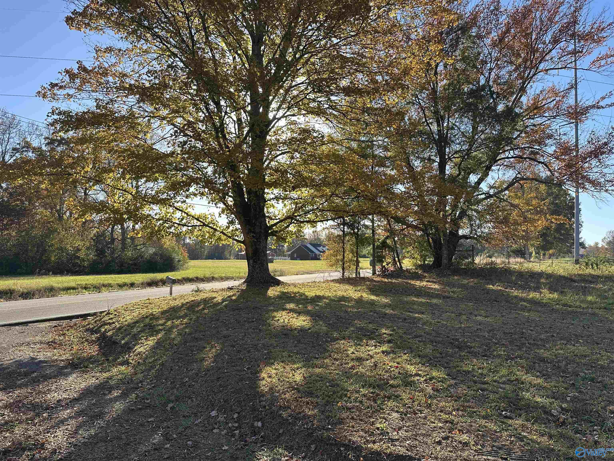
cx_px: 307
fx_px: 426
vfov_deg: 56.8
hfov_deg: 71.6
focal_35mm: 24
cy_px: 230
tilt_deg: +3.7
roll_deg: -1.3
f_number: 1.78
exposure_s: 1/1692
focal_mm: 6.86
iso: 80
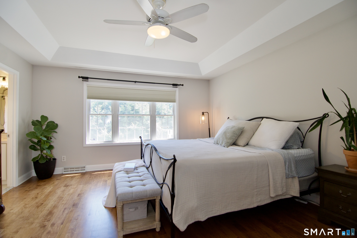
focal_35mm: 16
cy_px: 119
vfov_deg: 72.1
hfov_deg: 95.0
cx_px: 178
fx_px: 164
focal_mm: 11
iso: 500
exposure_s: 1/60
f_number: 4
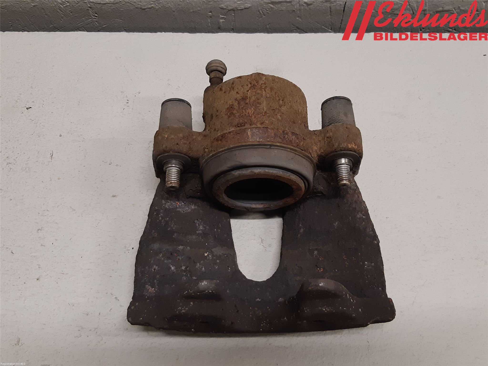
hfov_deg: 67.3
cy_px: 183
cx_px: 244
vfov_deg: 53.1
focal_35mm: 26
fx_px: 367
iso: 125
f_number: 1.7
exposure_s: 1/50
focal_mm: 3.93
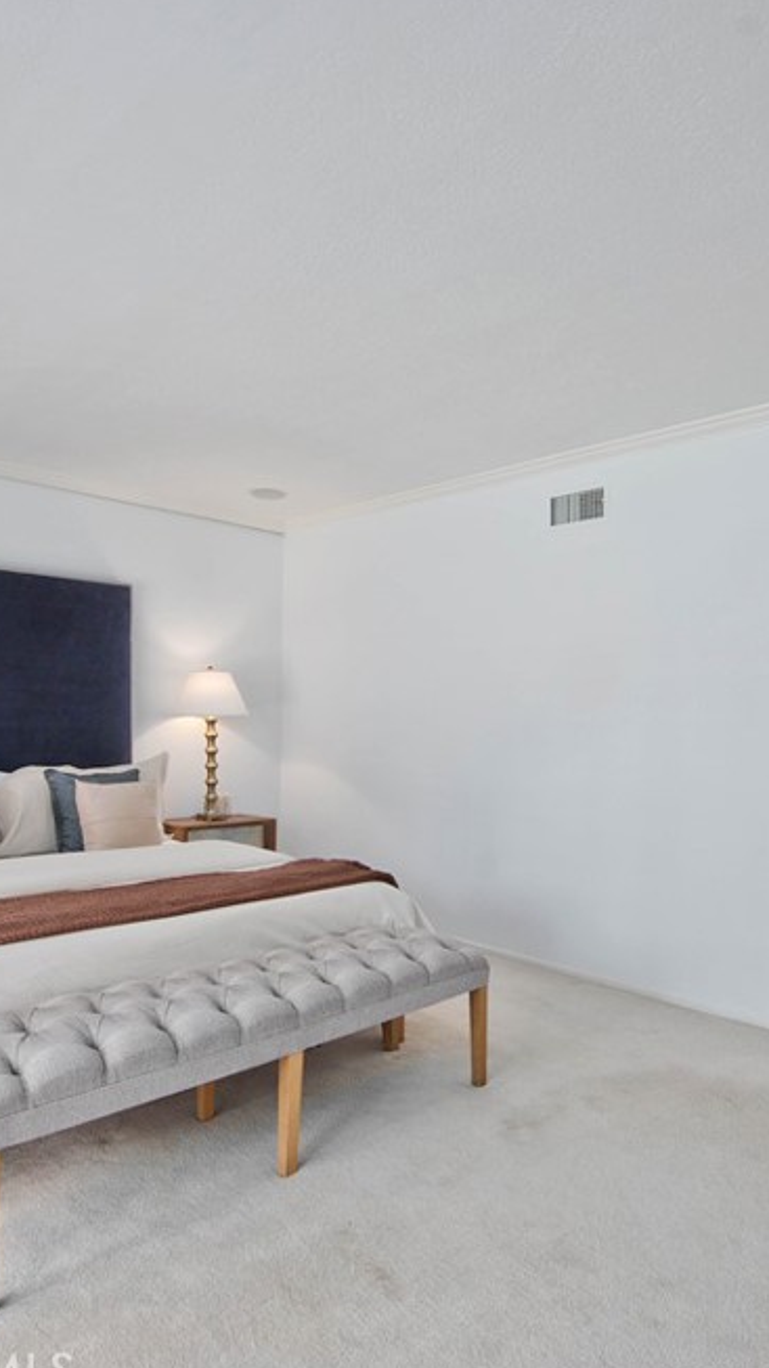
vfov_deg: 78.7
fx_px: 834
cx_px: 373
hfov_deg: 49.5
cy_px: 686
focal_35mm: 23
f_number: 5.6
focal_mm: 14
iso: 400
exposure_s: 1/200
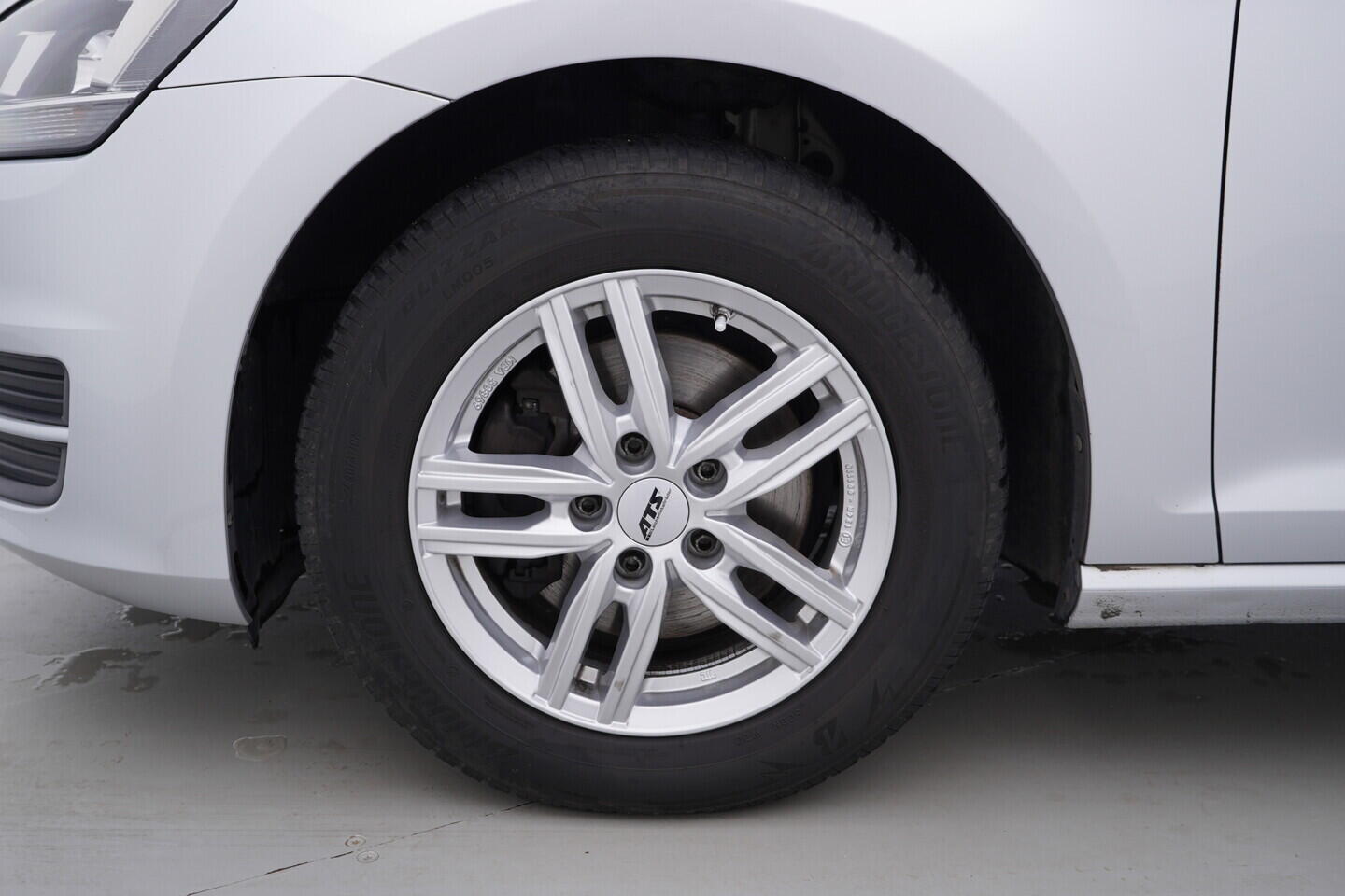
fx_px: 1345
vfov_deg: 36.9
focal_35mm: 36
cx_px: 672
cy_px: 448
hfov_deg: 53.1
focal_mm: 24
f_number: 4
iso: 125
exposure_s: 1/60
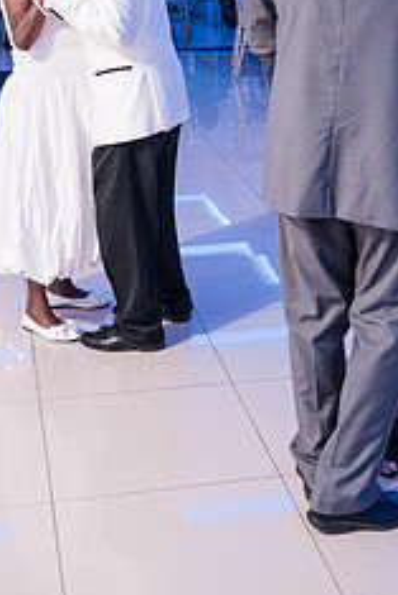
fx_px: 1109
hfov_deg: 20.3
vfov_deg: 29.3
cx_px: 254
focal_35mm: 67
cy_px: 109
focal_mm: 35
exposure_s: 1/250
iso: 5000
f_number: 4
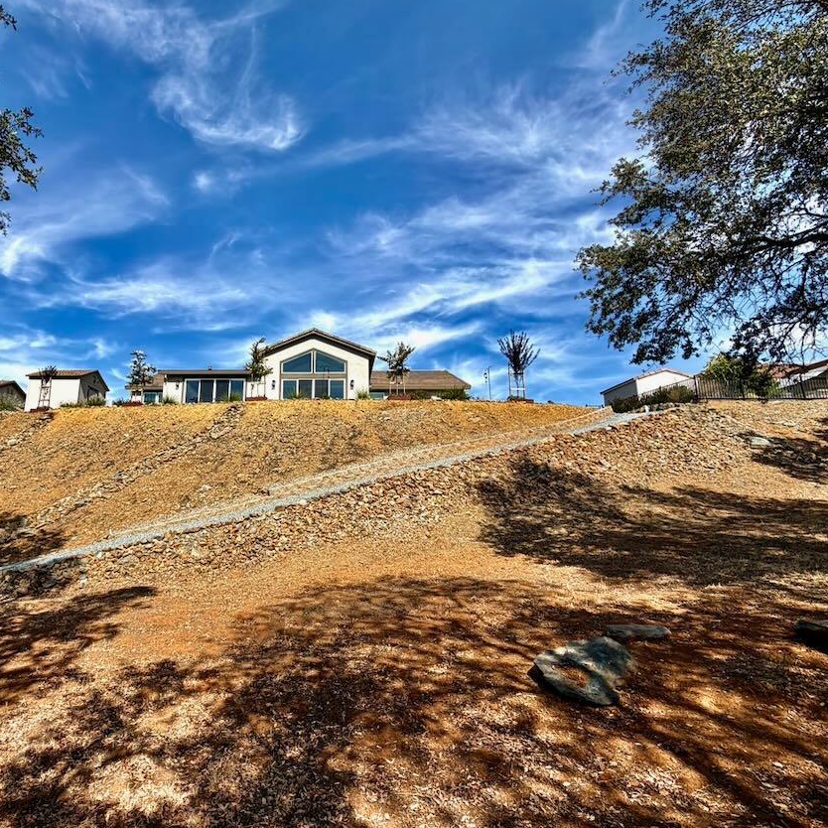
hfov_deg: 75.2
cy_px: 392
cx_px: 275
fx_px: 514
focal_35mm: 19
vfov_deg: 77.6
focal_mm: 2.22
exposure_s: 1/820
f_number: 2.2
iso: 20
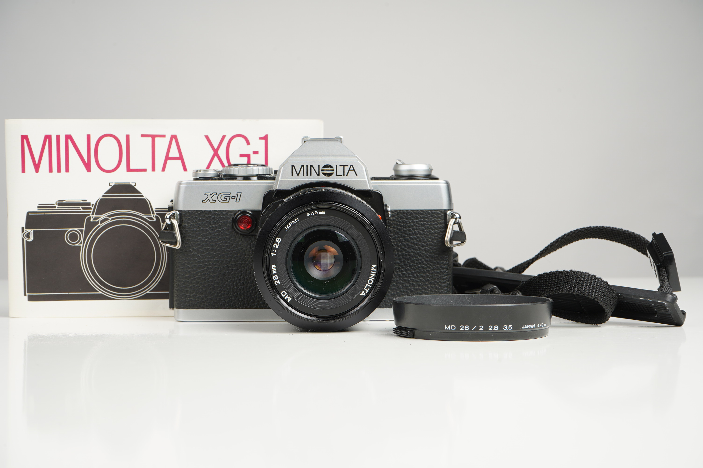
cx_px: 352
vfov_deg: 24.6
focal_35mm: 55
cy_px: 234
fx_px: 1073
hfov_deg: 36.3
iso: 160
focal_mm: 55
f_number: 14
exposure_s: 1/160
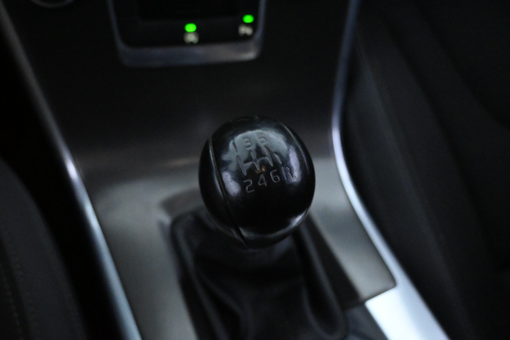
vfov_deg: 39.1
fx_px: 478
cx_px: 255
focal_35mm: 34
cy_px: 170
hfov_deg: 56.1
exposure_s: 1/100
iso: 10000
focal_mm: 22.5
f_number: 4
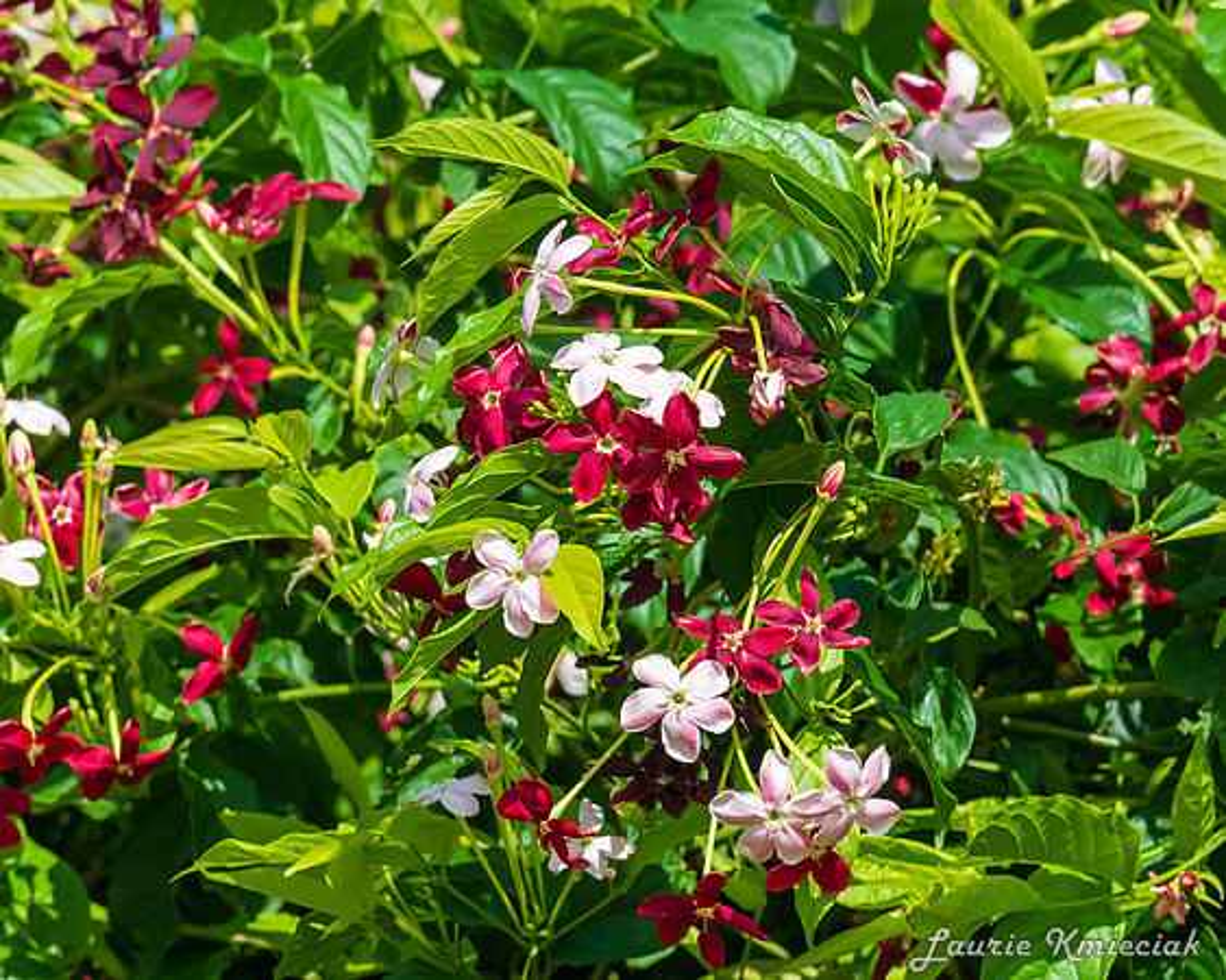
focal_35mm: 1027
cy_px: 416
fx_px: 37238
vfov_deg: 1.5
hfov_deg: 1.9
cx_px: 297
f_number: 8
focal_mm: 500
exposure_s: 1/4000
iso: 1800
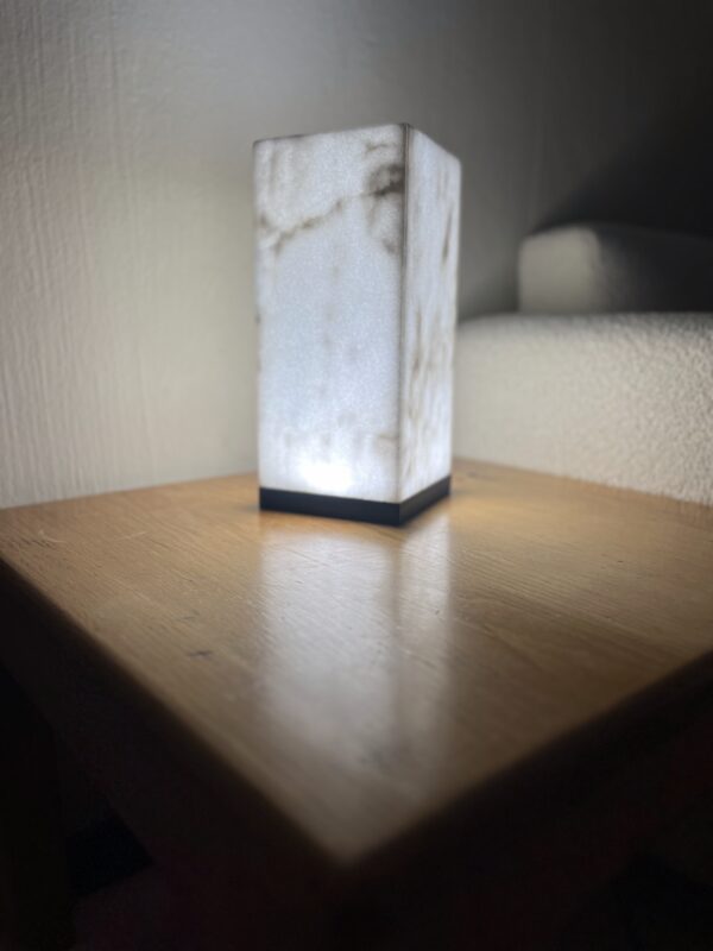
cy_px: 476
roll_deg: +0.9
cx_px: 356
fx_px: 714
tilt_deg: -12.7
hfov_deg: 53.1
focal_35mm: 26
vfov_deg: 67.3
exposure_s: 1/224
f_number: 1.6
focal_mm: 5.1
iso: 40
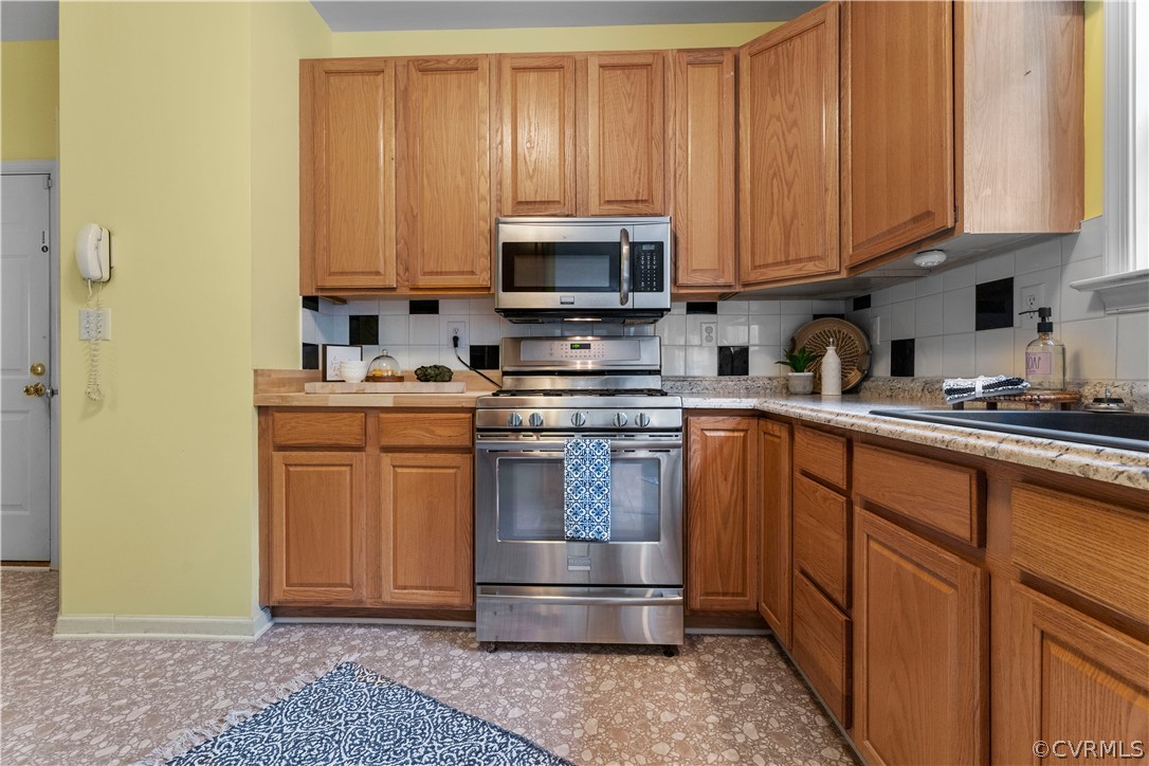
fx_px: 511
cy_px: 383
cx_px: 574
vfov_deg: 73.7
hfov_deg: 96.7
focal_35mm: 16
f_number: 8
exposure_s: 1/20
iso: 500
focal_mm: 16
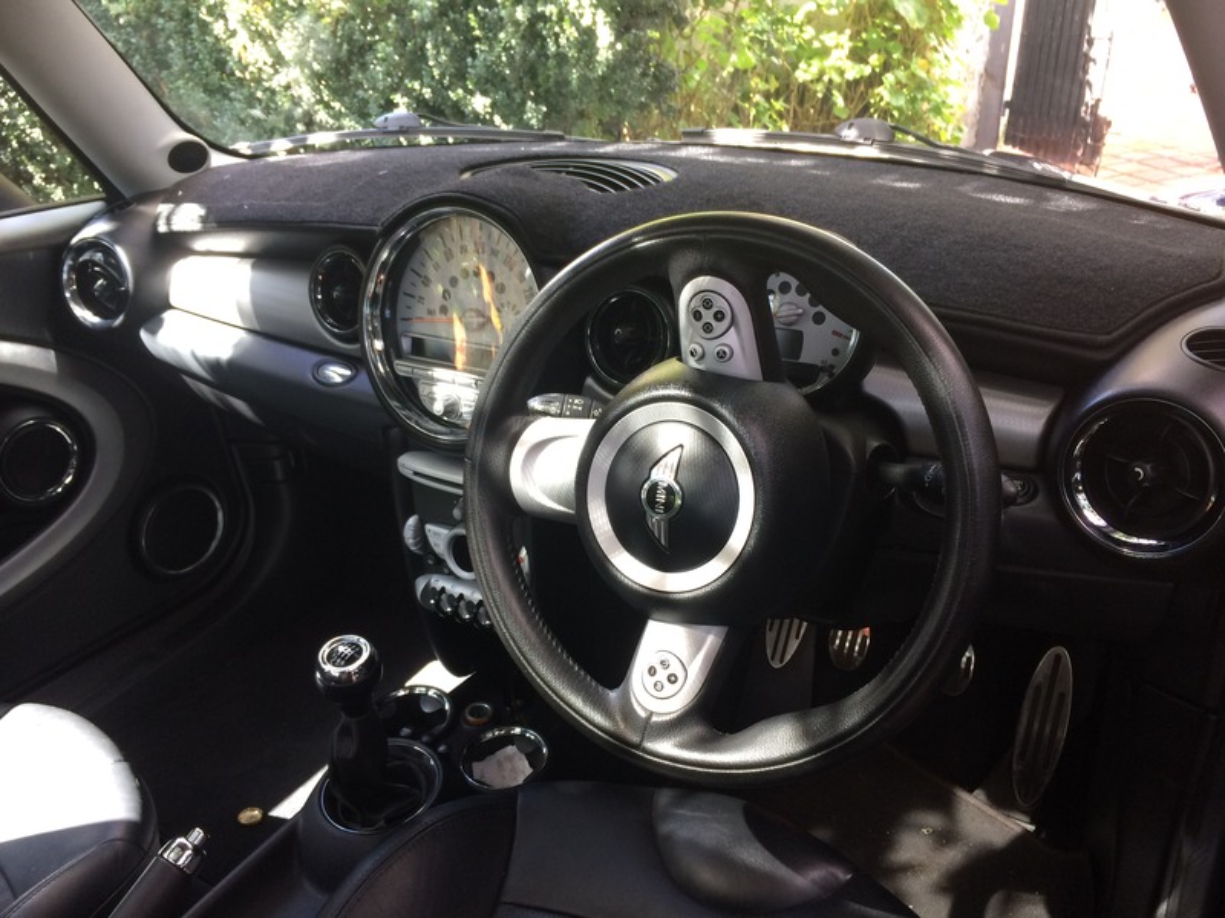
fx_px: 1026
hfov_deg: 61.7
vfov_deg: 48.2
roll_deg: -1.5
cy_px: 459
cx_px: 612
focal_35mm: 29
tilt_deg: -24.8
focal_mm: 4.15
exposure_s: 1/33
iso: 80
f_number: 2.2
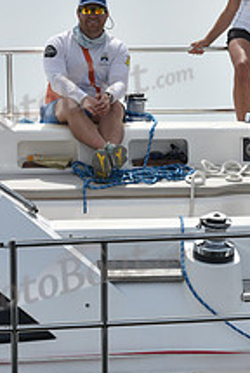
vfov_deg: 7.8
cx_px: 284
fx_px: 2741
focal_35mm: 264
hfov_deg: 5.2
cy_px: 165
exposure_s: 1/1600
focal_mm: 98
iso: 320
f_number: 8
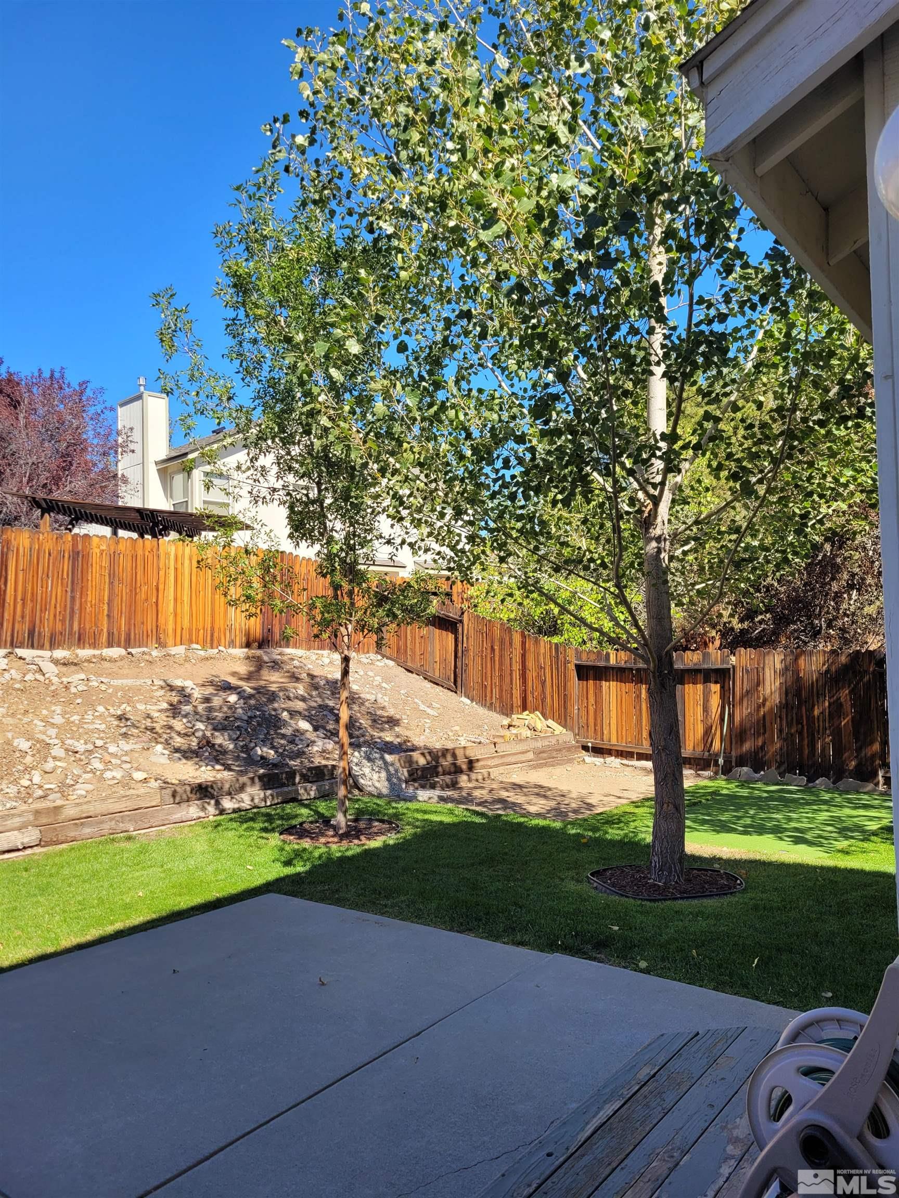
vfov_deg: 67.3
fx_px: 900
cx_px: 450
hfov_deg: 53.1
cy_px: 599
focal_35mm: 26
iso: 40
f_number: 1.8
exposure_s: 1/1157
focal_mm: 5.4
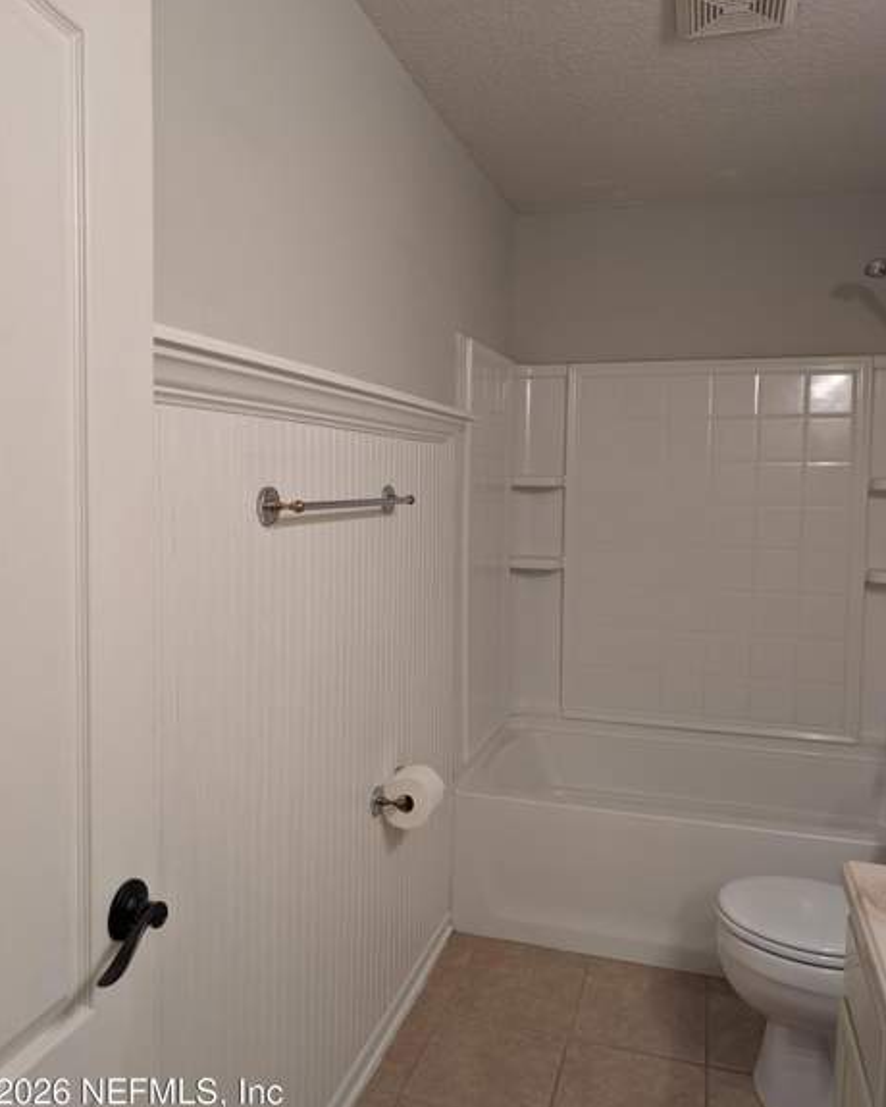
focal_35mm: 26
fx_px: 852
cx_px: 428
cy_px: 534
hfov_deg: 54.9
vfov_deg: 66.0
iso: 53
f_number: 1.68
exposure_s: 1/23.8
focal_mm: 6.9
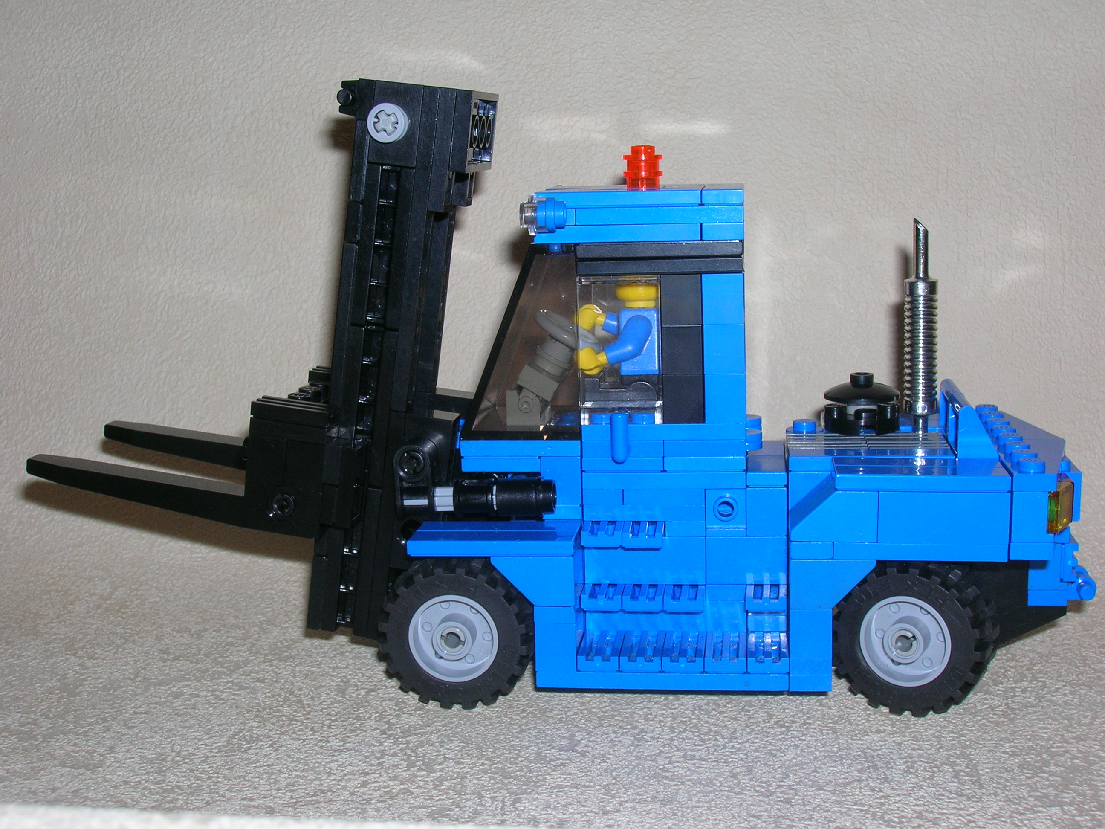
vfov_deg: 31.5
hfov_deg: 41.2
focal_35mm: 46
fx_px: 1468
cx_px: 552
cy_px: 414
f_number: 5.4
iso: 50
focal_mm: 7.7
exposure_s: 1/60.1
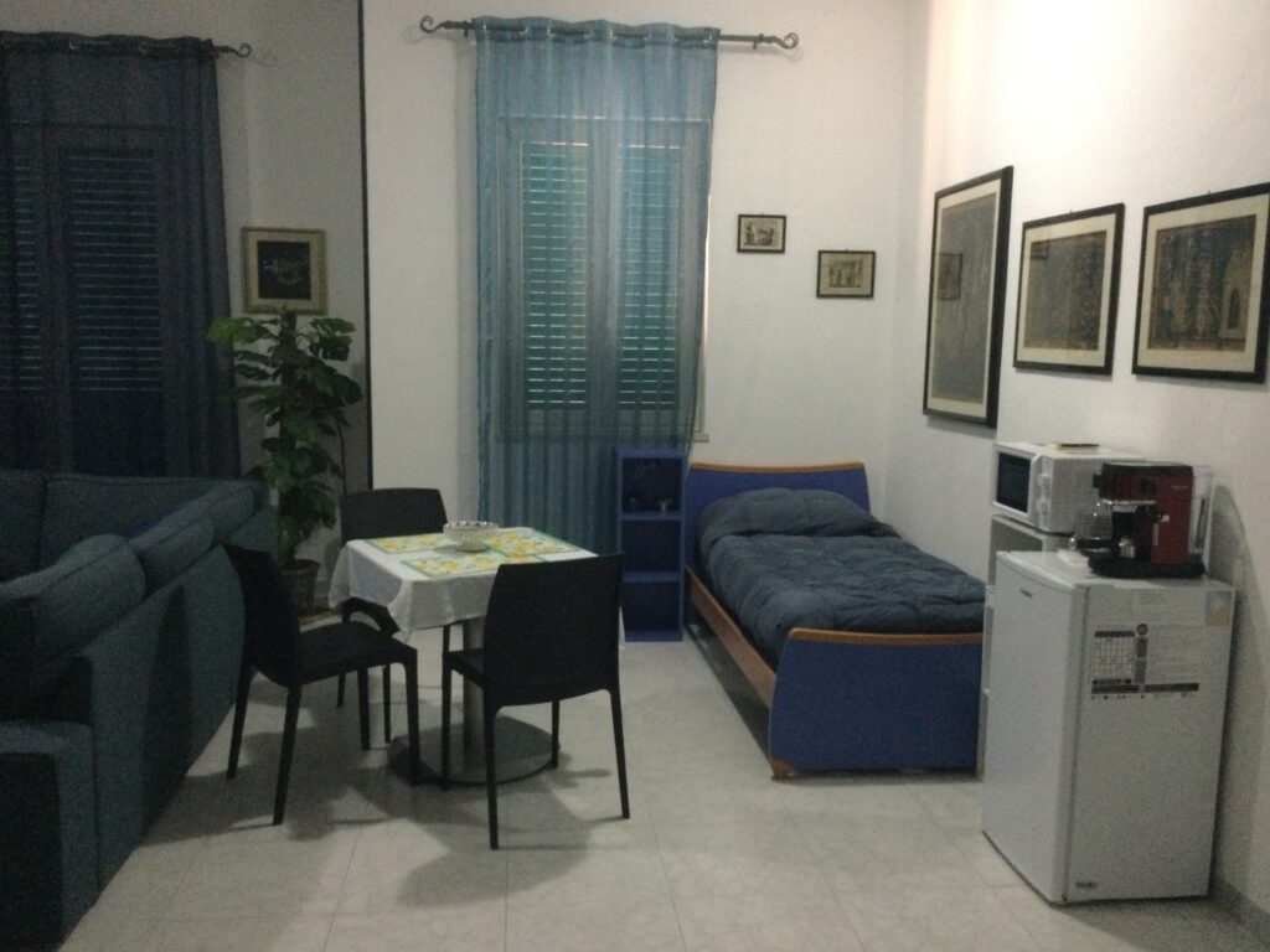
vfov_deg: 45.4
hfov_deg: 58.4
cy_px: 476
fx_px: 1137
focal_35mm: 31
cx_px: 635
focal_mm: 3.3
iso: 500
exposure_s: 1/17
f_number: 2.4
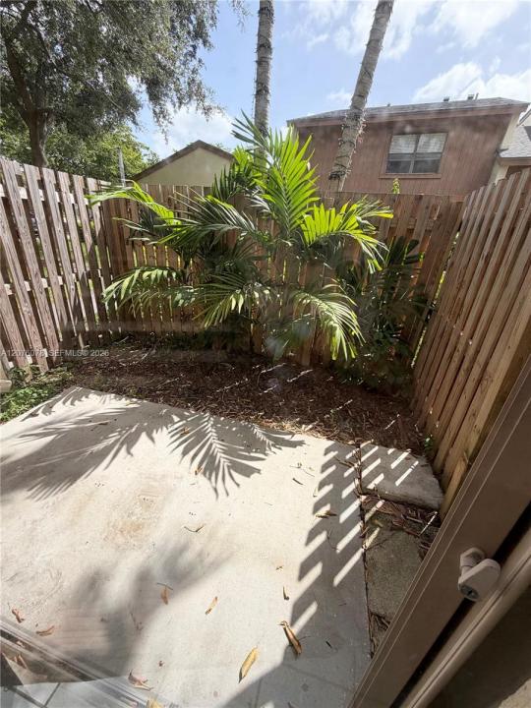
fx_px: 286
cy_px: 354
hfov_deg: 85.7
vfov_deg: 102.1
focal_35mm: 14
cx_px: 266
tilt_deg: -24.5
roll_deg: -4.3
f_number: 2.2
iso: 40
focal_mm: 2.22
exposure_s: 1/770
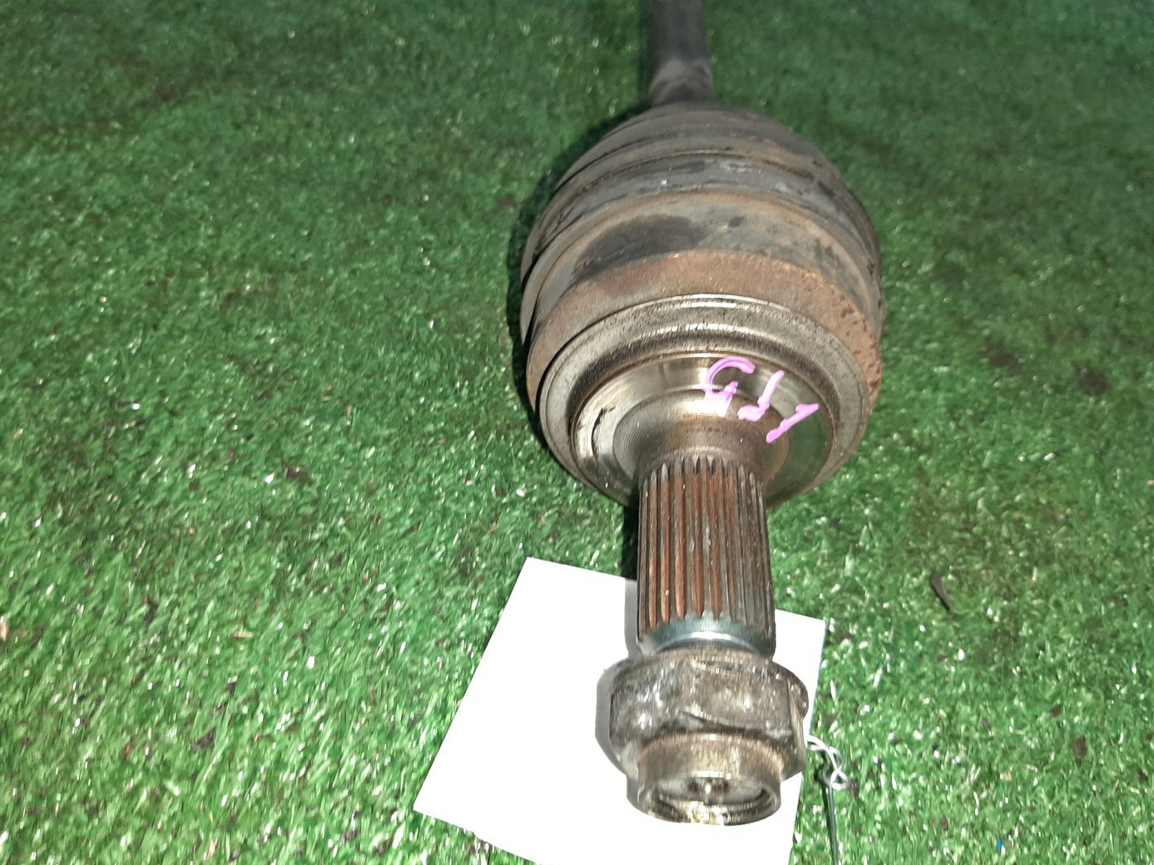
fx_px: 900
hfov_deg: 65.3
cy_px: 421
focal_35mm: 27
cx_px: 570
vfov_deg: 51.3
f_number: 1.7
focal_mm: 3.93
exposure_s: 1/33
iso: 209
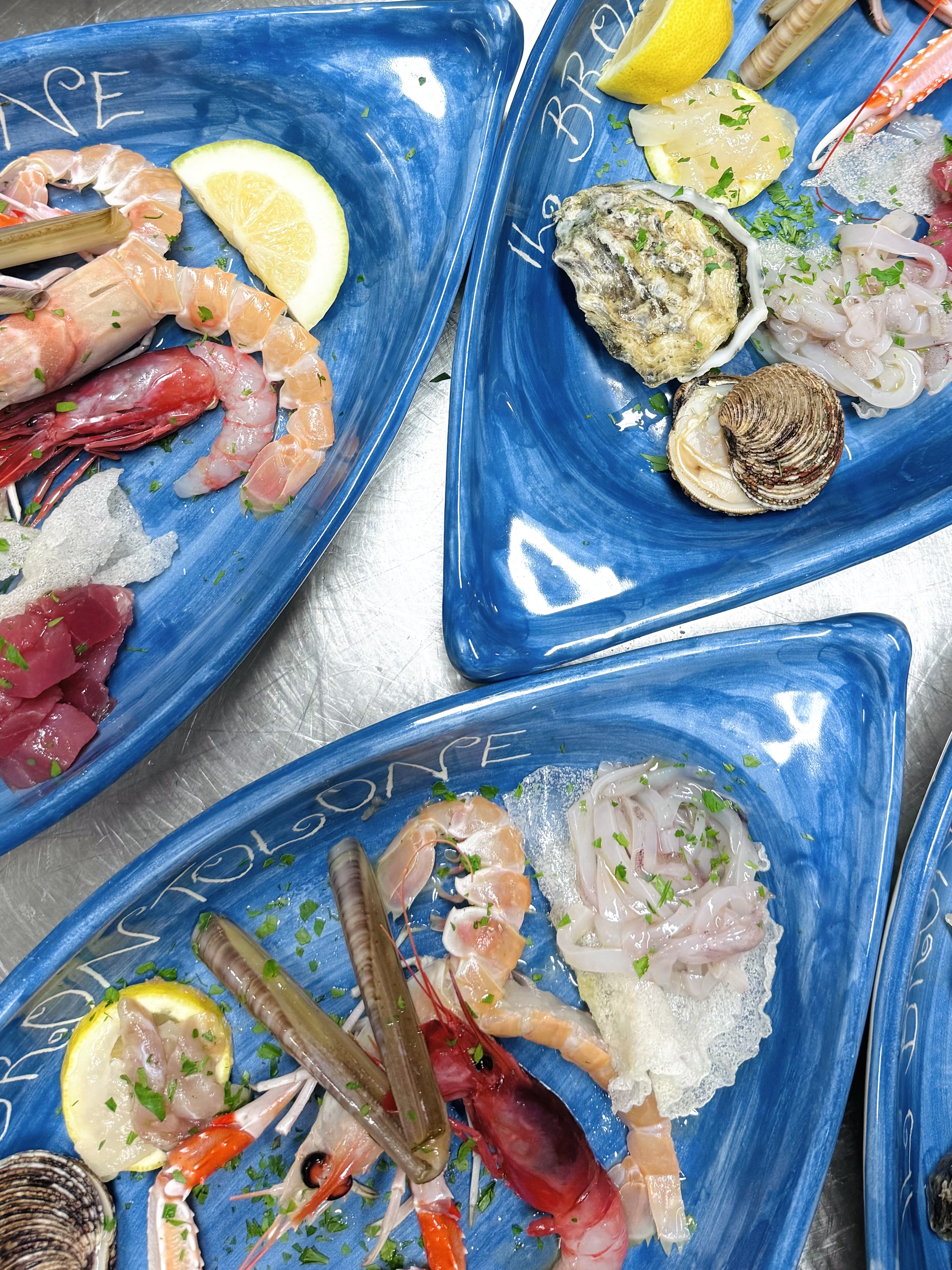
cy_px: 351
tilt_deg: -78.8
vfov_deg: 50.9
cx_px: 565
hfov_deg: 40.5
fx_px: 1283
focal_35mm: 35
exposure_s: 1/100
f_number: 1.78
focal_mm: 6.76
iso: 160
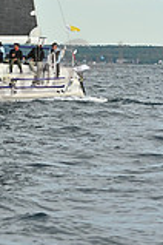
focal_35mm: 365
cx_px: -125
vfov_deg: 5.6
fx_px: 2479
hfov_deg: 3.7
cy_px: -143
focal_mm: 100
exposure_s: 1/1000
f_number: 6.3
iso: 320
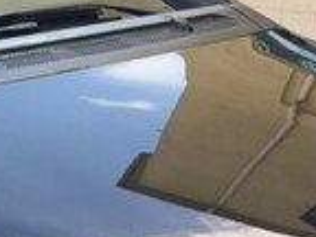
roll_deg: -0.7
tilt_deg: -18.7
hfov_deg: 14.3
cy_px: 311
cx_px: -79
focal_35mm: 133
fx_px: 1214
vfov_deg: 10.9
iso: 25
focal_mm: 4.15
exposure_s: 1/272
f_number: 2.2
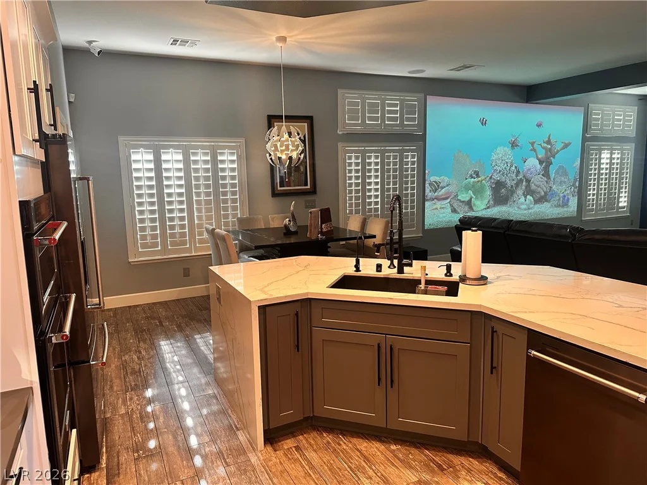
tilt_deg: -7.6
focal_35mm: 24
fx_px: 449
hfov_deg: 71.6
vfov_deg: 56.8
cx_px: 324
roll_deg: +1.6
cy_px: 242
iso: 320
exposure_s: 1/60
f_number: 1.78
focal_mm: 6.86
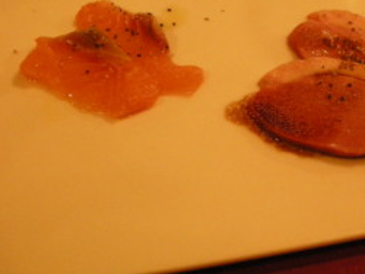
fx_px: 665
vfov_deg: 23.2
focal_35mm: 63
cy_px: 83
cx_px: 320
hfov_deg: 29.6
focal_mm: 5.7
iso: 400
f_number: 2.8
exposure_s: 1/14
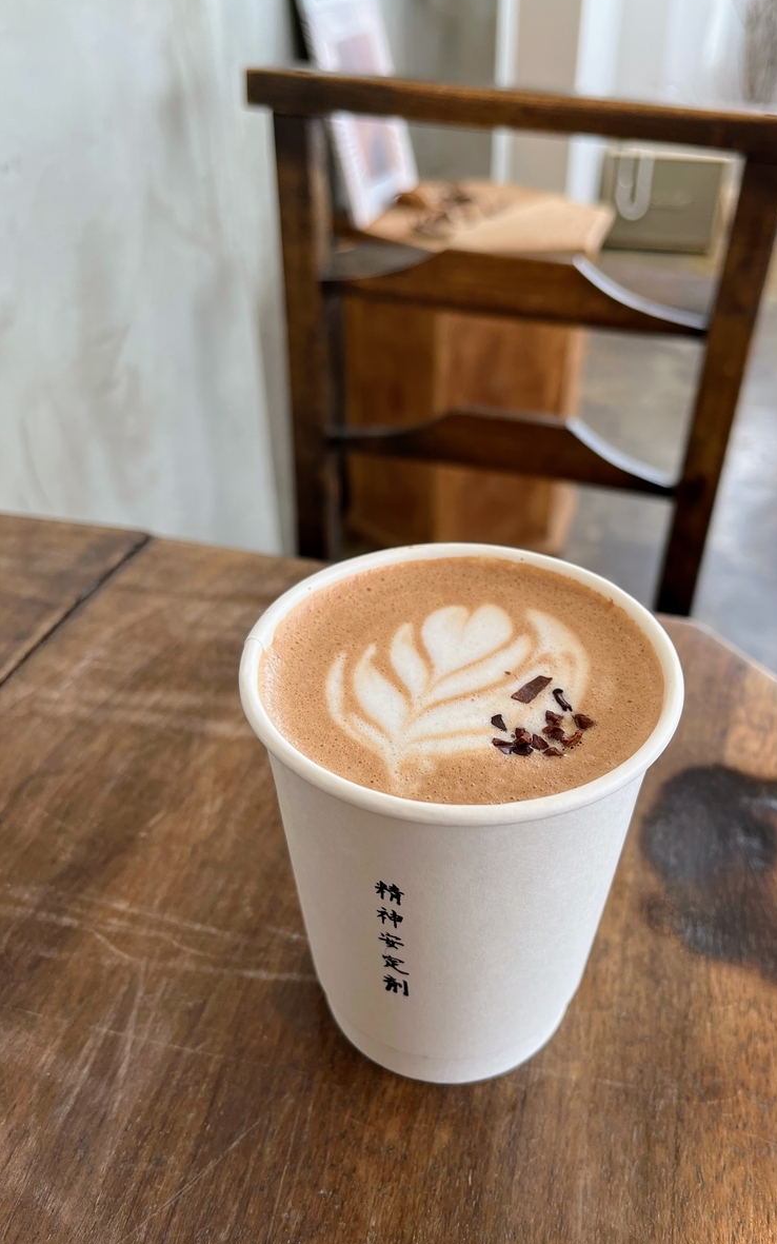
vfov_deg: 66.5
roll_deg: -2.7
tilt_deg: -35.4
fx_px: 949
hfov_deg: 44.3
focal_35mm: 28
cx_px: 472
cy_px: 616
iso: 50
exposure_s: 1/120
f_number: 1.6
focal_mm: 5.1
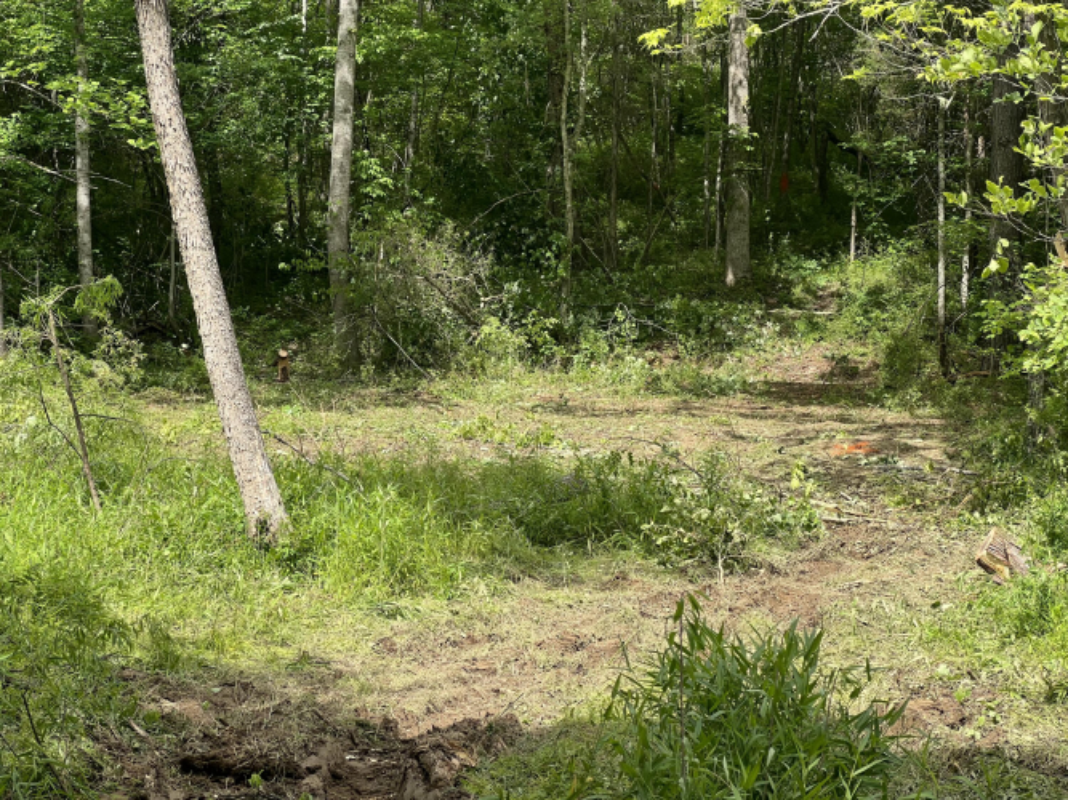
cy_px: 400
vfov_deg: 19.1
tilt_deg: -0.6
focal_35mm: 77
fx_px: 2375
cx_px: 534
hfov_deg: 25.3
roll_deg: -0.6
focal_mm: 9
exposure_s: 1/334
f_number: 2.8
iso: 32
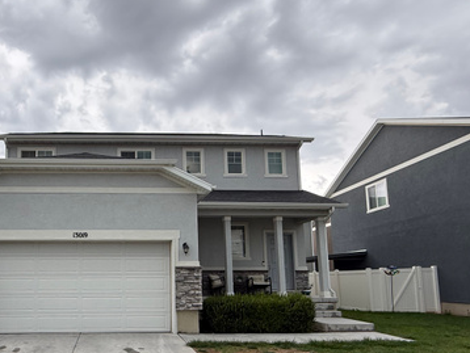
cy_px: 247
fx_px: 340
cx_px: 118
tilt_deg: +6.2
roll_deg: -0.2
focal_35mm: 25
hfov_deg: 65.2
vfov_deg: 53.4
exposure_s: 1/99
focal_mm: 2.22
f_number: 2.2
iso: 64
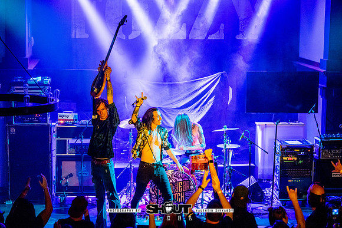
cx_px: 171
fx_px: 865
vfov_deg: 15.0
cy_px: 114
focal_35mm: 91
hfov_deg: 22.4
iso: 4000
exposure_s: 1/200
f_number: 2.8
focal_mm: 91
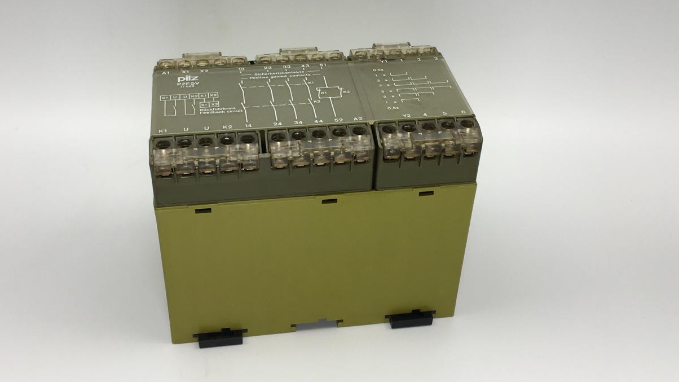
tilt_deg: -35.6
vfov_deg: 28.2
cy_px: 137
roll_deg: -2.4
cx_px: 321
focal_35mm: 42
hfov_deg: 48.3
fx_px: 756
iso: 25
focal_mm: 4.15
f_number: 2.2
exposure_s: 1/265
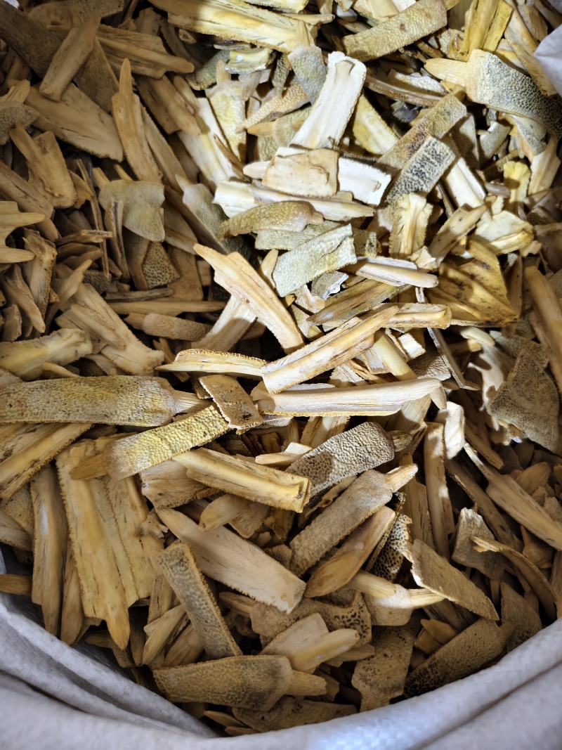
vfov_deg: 73.9
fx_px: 498
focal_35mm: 23
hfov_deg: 58.9
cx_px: 281
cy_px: 375
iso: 1027
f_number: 1.88
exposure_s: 1/33.3
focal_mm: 5.56
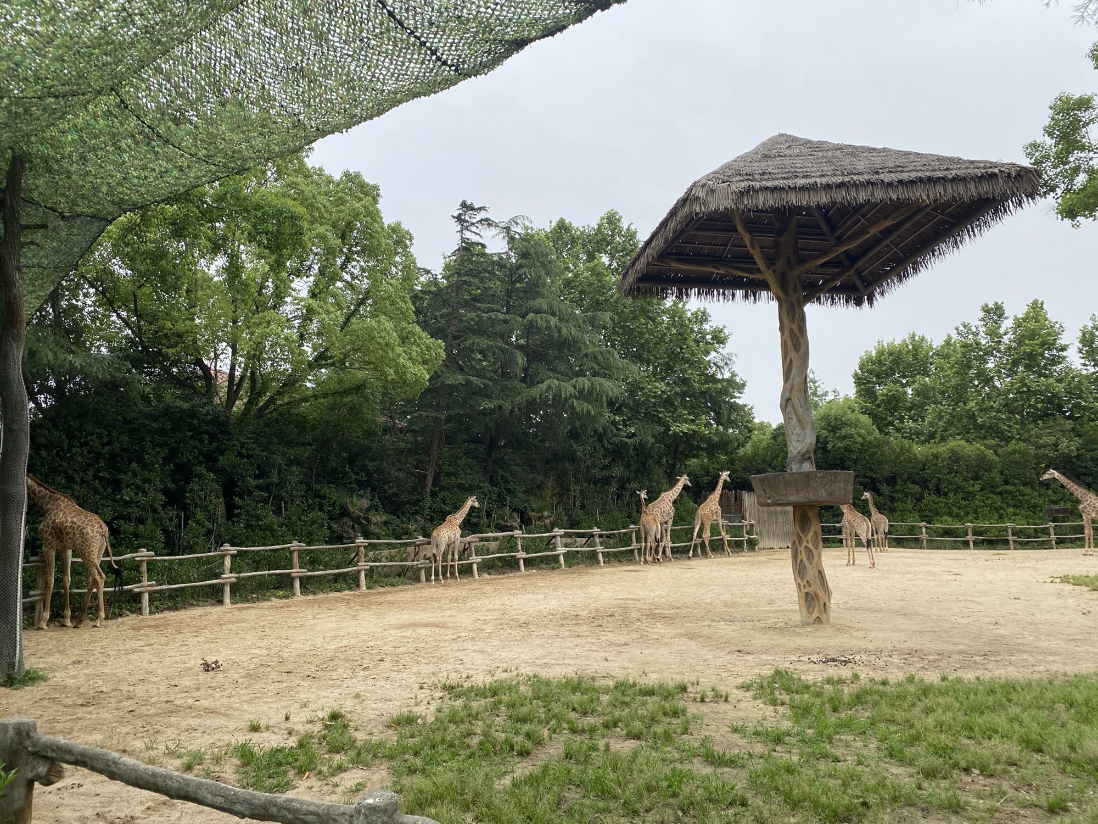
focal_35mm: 26
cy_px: 412
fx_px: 825
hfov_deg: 67.3
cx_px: 549
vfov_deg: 53.1
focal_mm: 4.25
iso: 32
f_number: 1.8
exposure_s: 1/1082
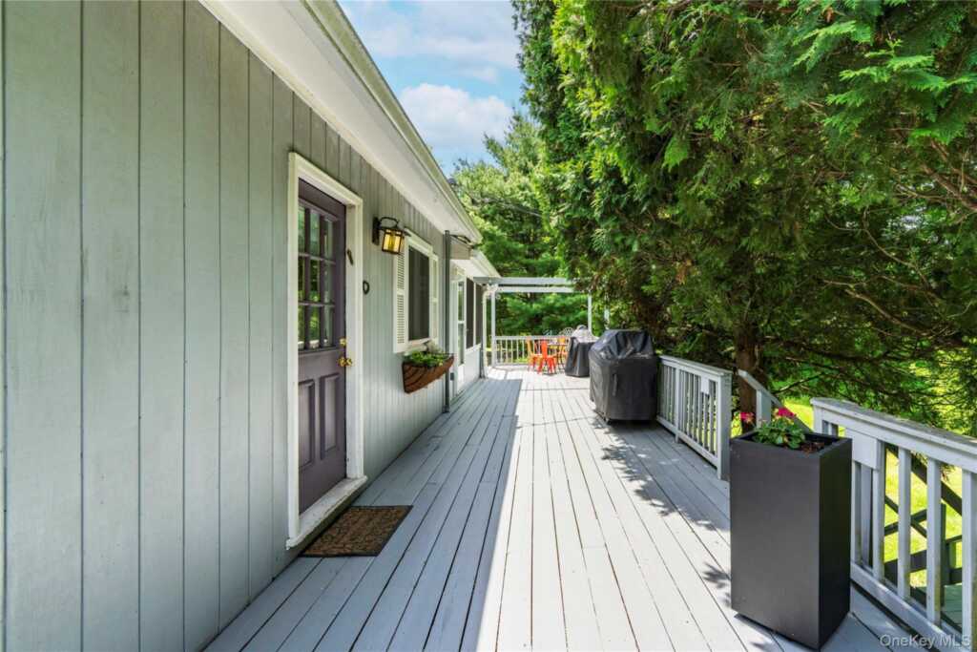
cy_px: 326
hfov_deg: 96.7
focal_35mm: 16
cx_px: 488
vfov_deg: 73.8
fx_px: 434
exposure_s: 1/200
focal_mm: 16
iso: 400
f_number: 9
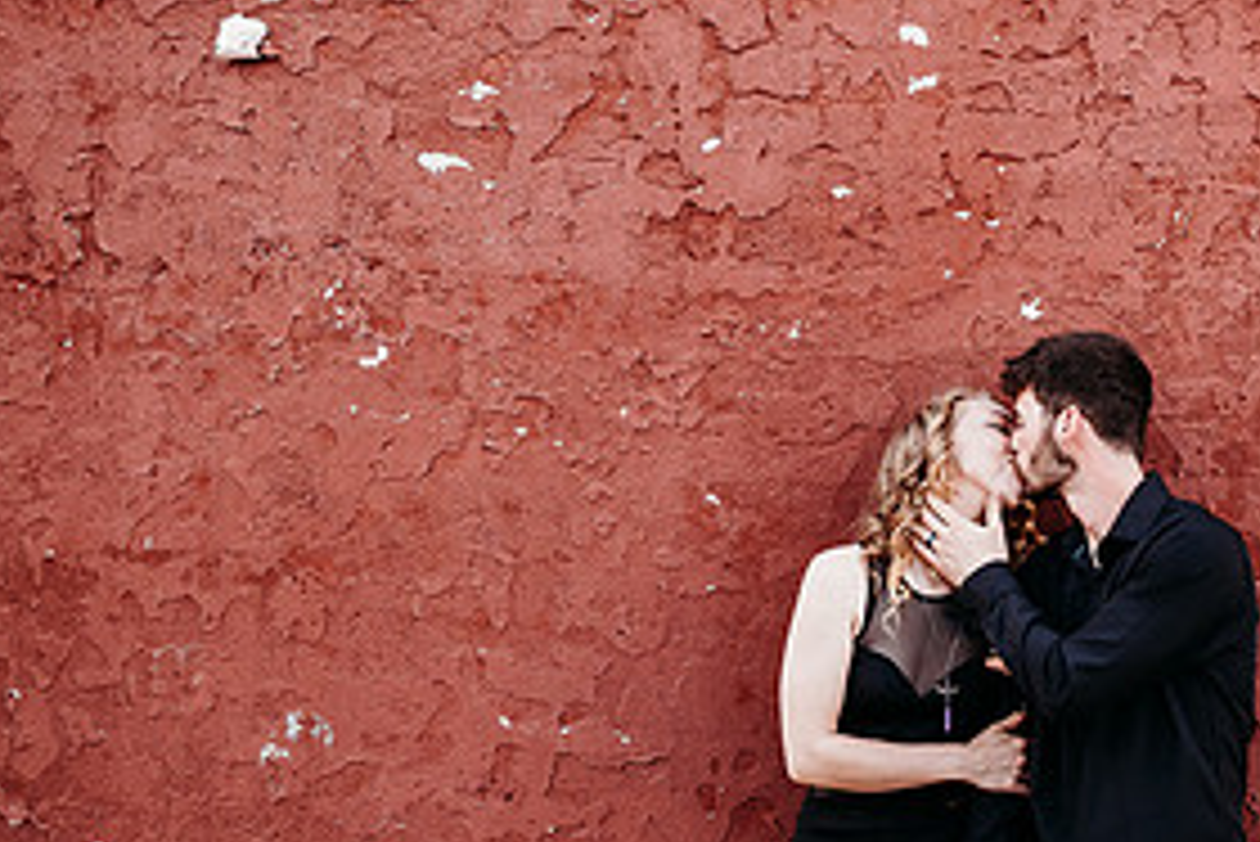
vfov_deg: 26.0
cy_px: 431
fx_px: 1821
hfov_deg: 36.2
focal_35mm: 52
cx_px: 1095
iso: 250
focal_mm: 24
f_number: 2.8
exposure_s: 1/640
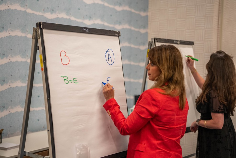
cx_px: 118
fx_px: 354
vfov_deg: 25.1
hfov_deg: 36.9
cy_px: 79
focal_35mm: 54
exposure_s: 1/250
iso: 2500
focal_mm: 54
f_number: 2.2
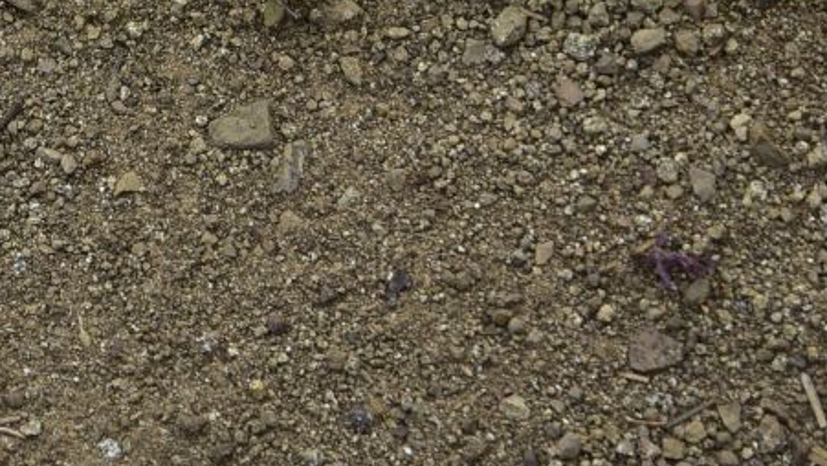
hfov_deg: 13.7
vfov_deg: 7.9
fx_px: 3312
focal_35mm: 151
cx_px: -222
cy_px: -164
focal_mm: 50
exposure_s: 1/160
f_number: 14
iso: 250
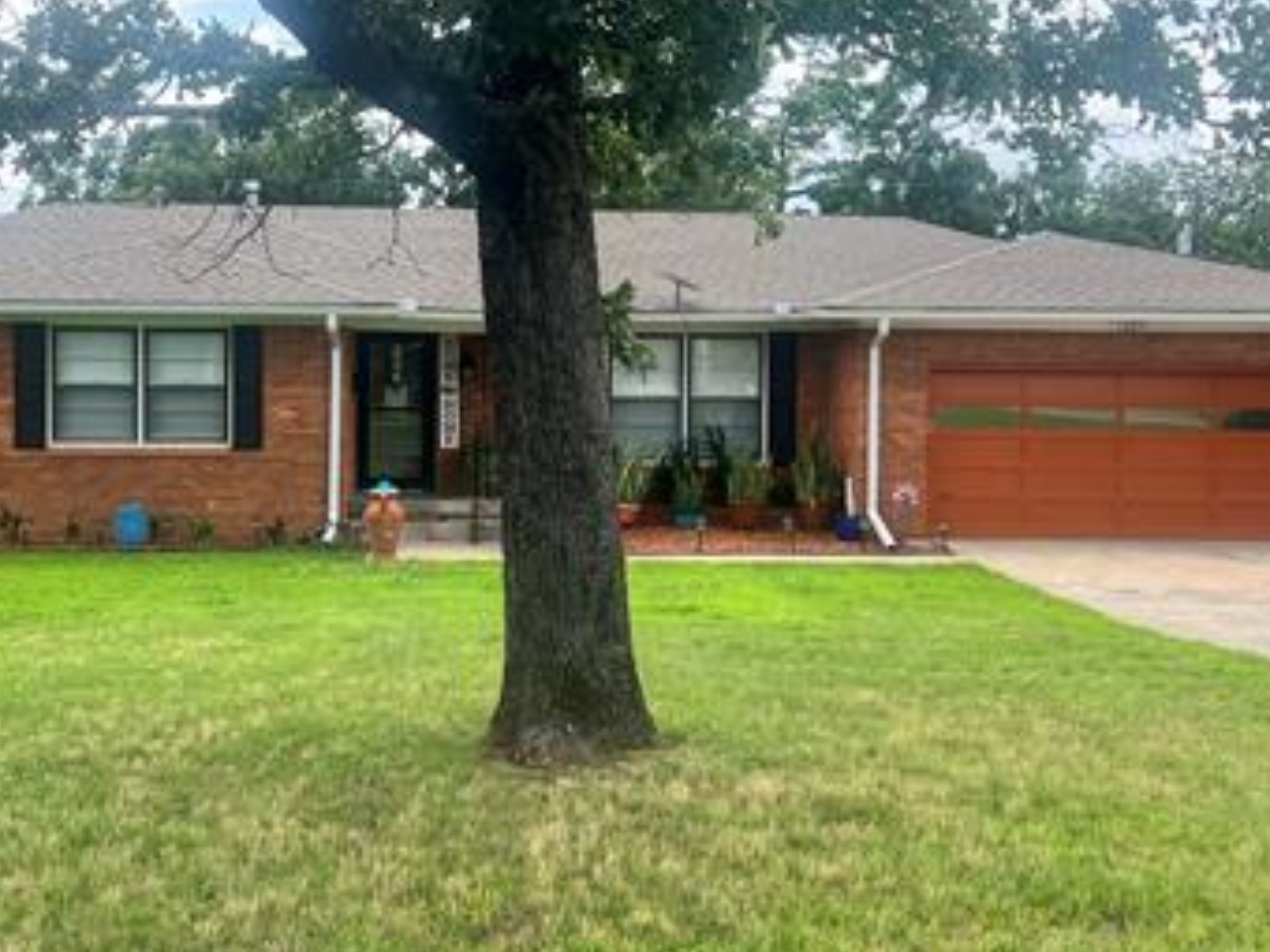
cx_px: 572
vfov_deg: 29.6
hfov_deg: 38.9
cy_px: 403
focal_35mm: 49
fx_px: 1798
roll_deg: +0.2
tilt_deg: -2.3
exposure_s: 1/1431
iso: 50
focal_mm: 5.7
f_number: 1.5
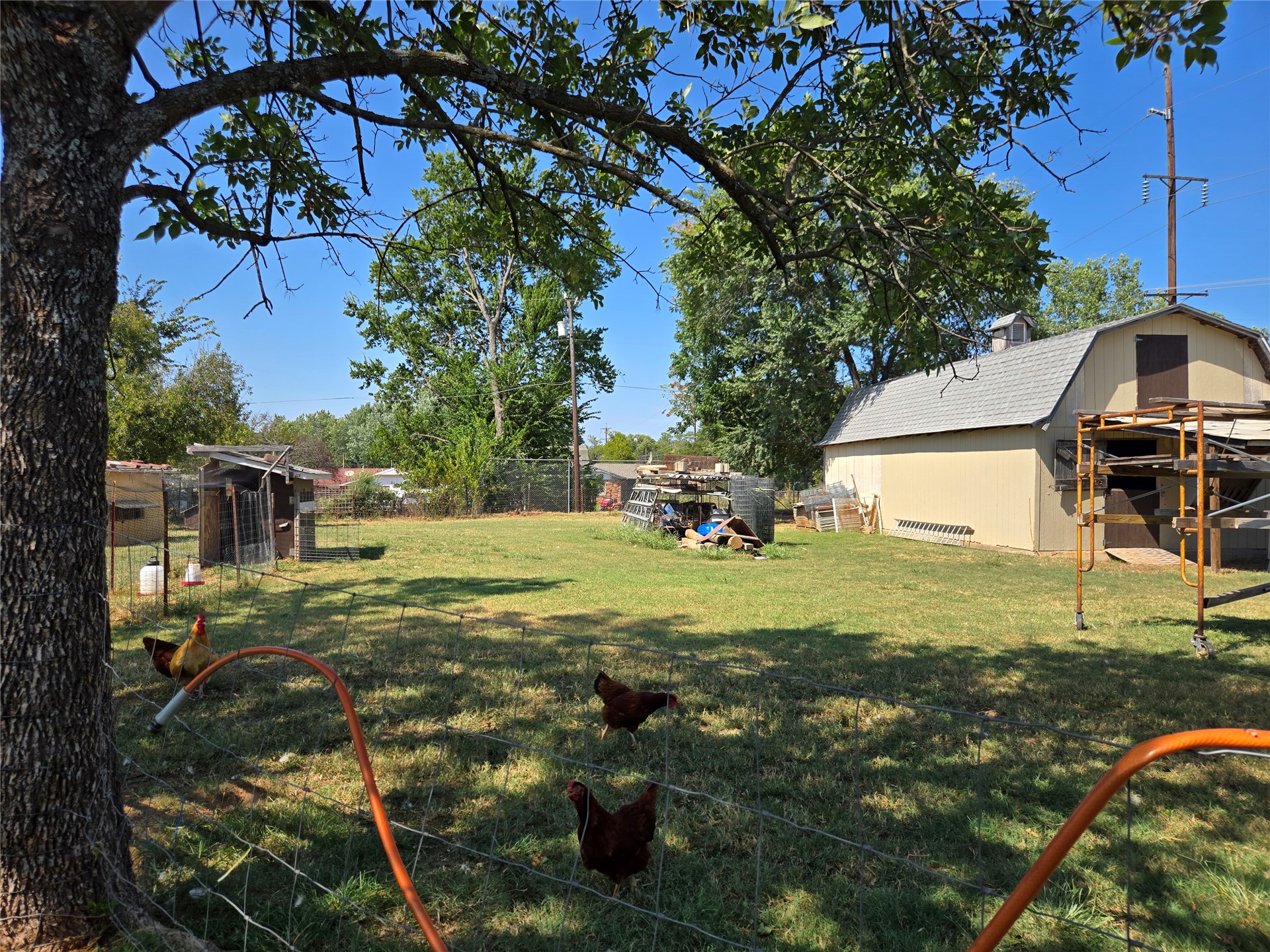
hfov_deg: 73.9
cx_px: 635
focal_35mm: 23
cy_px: 476
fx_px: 844
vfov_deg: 58.9
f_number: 1.8
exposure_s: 1/1120
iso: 25
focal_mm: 5.4
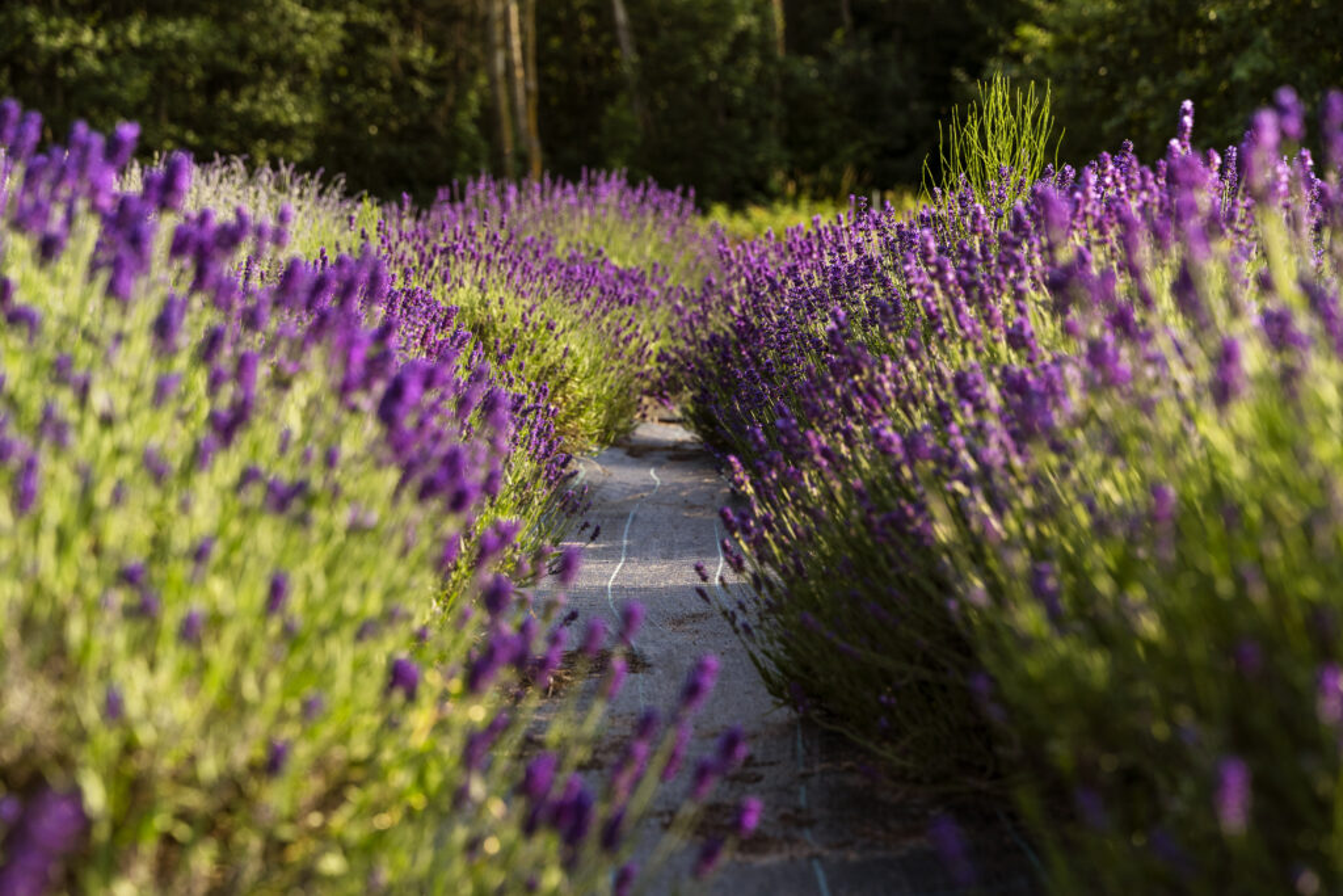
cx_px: 672
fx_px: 2798
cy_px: 448
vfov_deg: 18.2
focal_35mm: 75
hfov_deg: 27.0
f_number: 6.3
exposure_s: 1/1000
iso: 400
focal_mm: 75
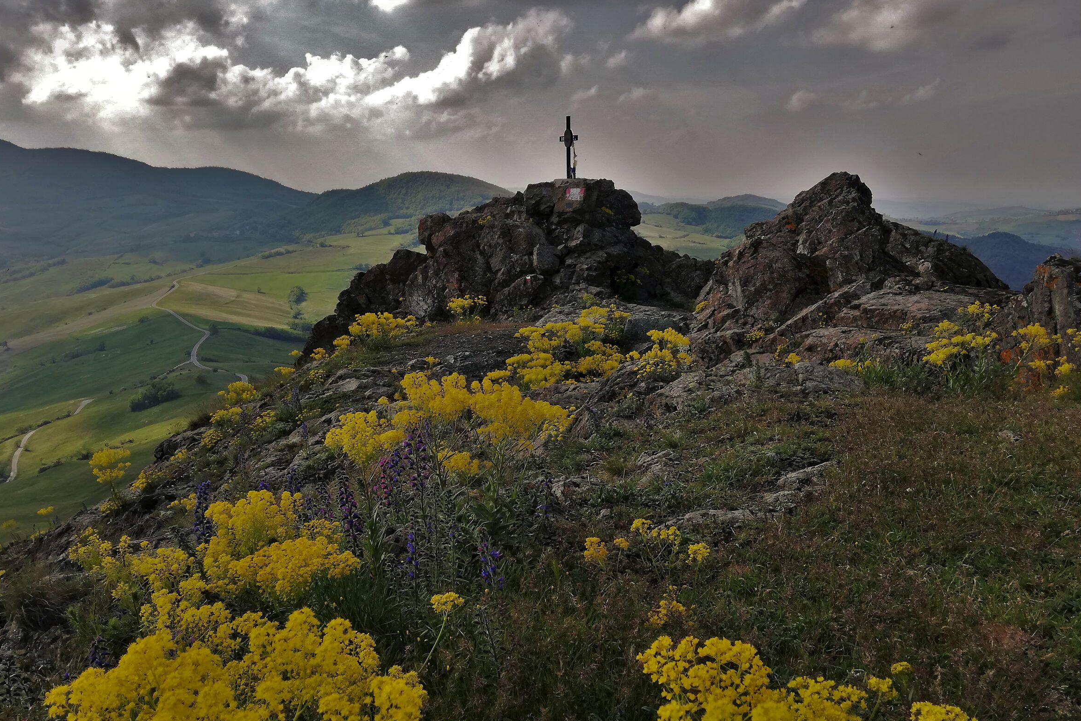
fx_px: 931
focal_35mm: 31
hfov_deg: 60.3
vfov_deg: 42.3
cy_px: 401
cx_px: 539
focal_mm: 3.81
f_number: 2.2
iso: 50
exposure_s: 1/729
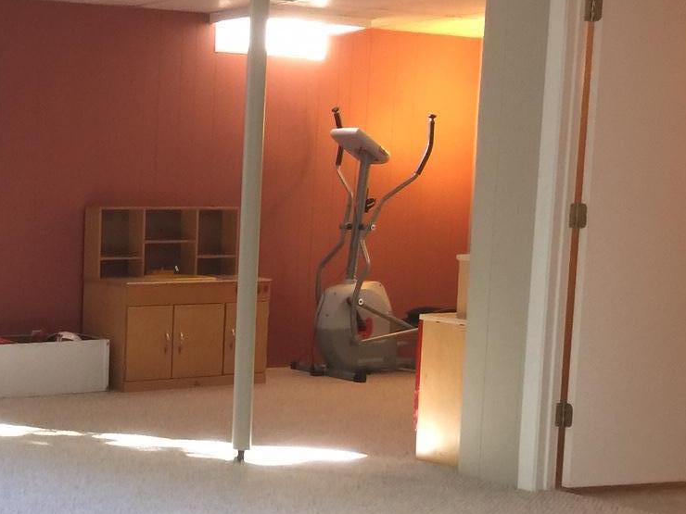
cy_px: 351
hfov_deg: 27.9
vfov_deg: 22.8
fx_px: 1268
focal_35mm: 64
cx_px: -49
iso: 100
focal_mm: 4.15
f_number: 2.2
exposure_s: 1/15
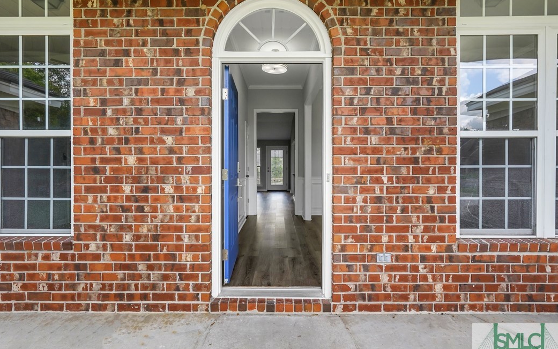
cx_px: 274
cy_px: 169
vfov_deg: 66.4
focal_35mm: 18
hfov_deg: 92.6
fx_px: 267
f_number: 9
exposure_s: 1/160
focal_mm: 16.5
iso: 320
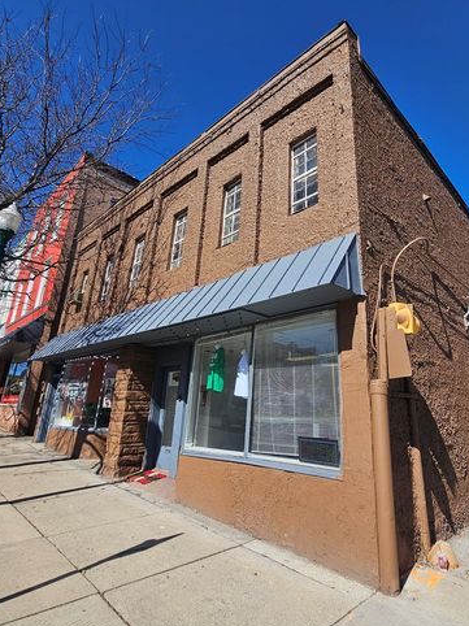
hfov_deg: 70.9
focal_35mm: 18
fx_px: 325
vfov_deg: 87.6
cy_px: 285
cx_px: 278
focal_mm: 2.2
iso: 50
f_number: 2.2
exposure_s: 1/2510
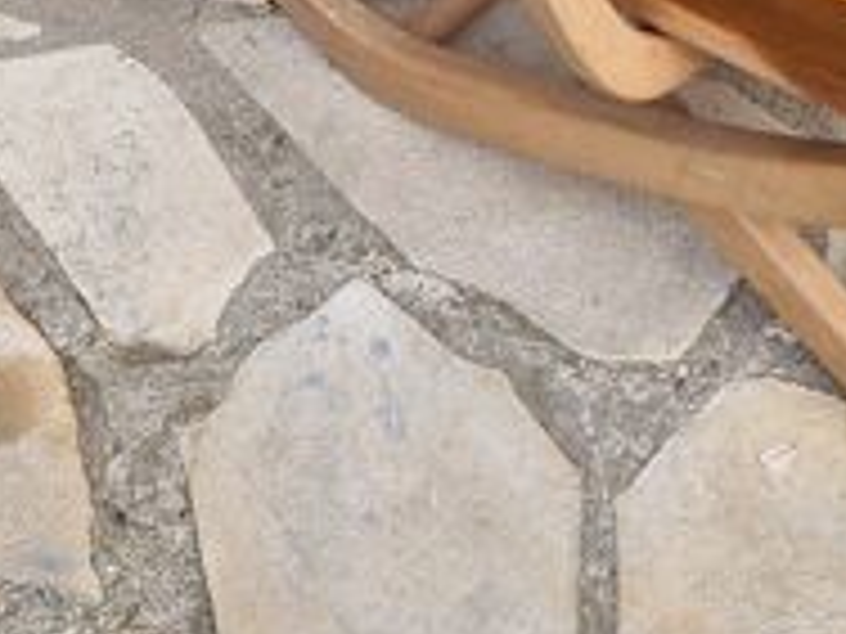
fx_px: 2395
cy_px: -472
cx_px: 670
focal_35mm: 98
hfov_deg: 19.8
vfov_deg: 13.6
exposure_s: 1/180
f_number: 1.8
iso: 50
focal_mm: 5.4
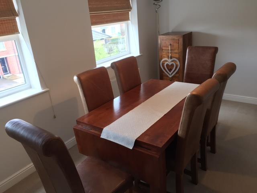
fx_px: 215
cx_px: 128
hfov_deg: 61.7
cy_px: 96
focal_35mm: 29
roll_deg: +4.8
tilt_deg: -20.5
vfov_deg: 48.2
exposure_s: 1/33
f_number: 2.2
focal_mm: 4.15
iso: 80
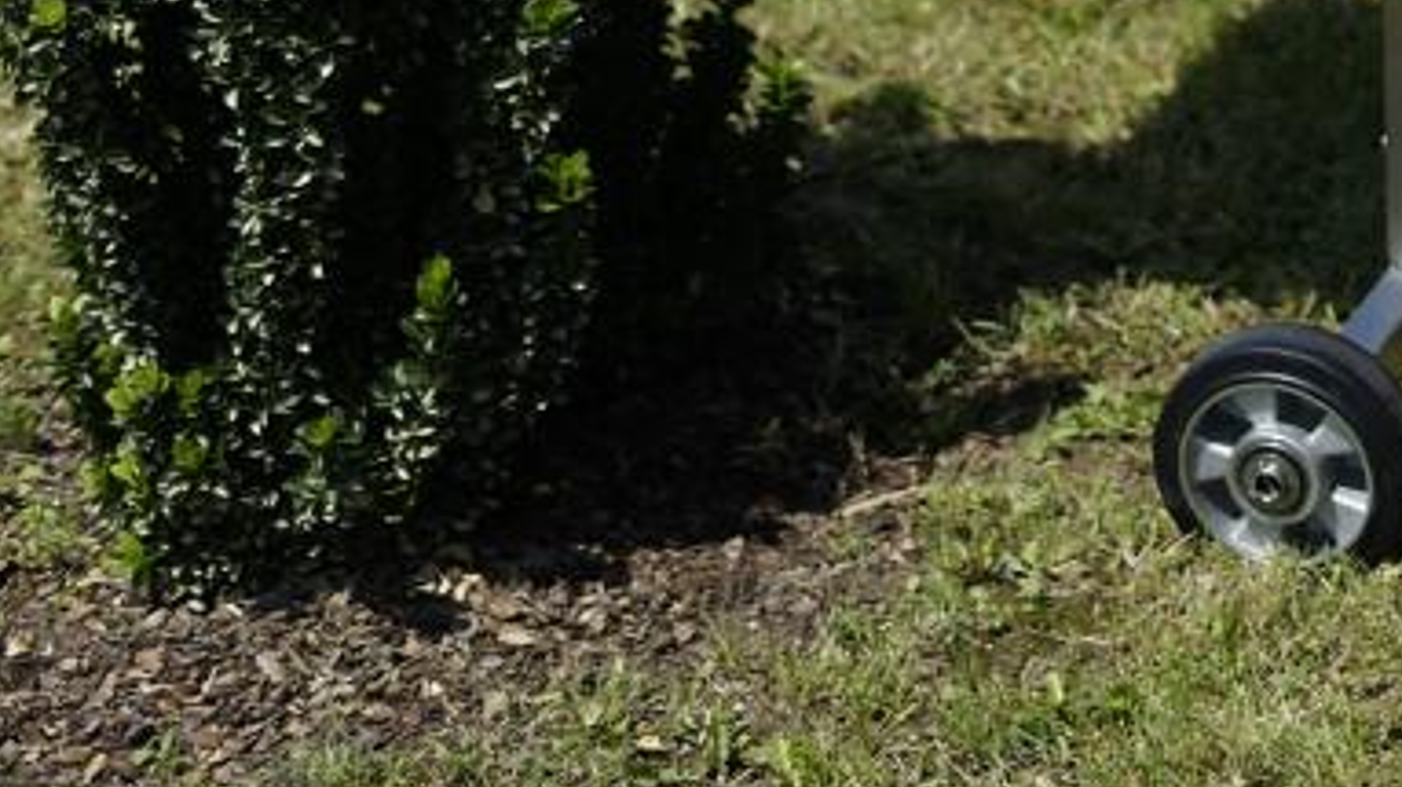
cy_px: -326
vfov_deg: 8.5
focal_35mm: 140
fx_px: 5202
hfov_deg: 14.8
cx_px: 1750
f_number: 2.5
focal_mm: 50
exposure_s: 1/3200
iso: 100
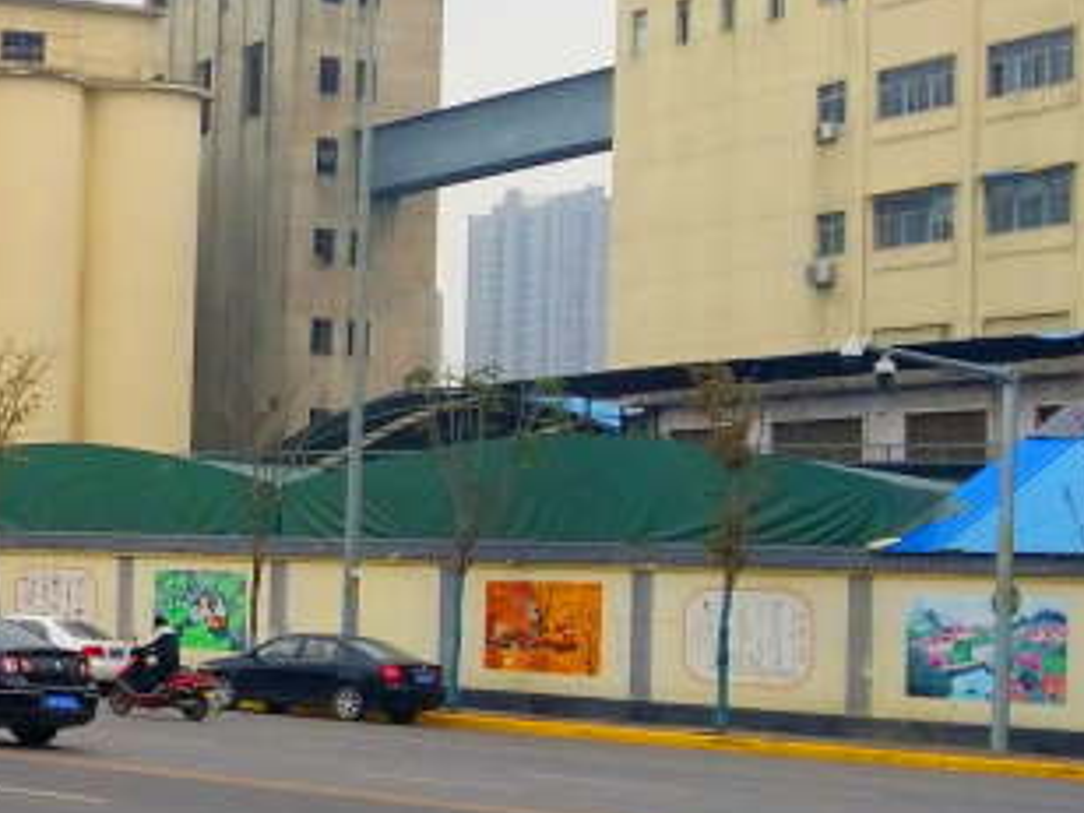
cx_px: -422
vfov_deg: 17.8
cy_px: 440
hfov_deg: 20.9
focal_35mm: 83
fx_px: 2599
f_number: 1.75
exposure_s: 1/576
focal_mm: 4.28
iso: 100
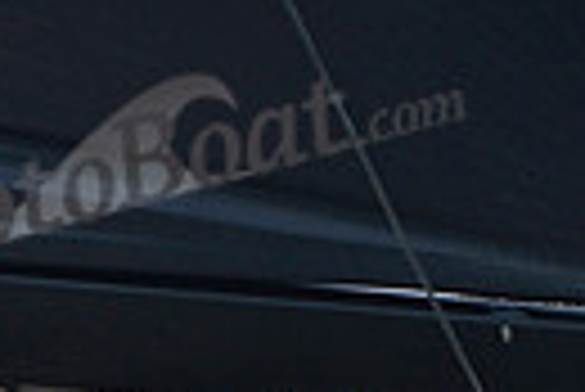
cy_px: 755
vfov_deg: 3.1
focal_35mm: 445
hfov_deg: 4.6
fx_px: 7239
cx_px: 702
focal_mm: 100
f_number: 5.6
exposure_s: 1/800
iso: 400
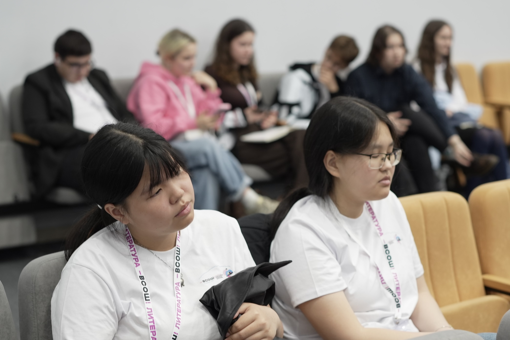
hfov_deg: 39.6
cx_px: 255
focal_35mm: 50
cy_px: 170
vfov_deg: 27.0
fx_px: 708
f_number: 2.2
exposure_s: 1/80
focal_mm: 50
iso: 640
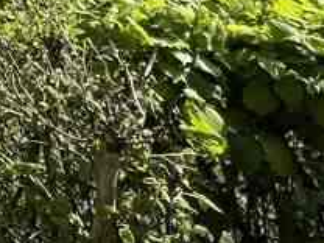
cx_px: -467
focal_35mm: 75
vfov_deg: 14.7
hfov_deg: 14.8
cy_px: -296
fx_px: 702
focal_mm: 1.57
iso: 32
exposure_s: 1/1623
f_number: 1.8
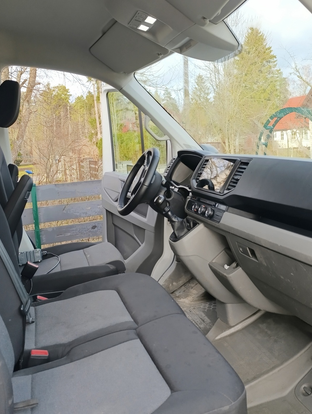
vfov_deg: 56.4
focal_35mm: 32
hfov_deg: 44.2
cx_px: 177
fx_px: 384
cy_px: 171
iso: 125
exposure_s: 1/100
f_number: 1.6
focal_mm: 6.14
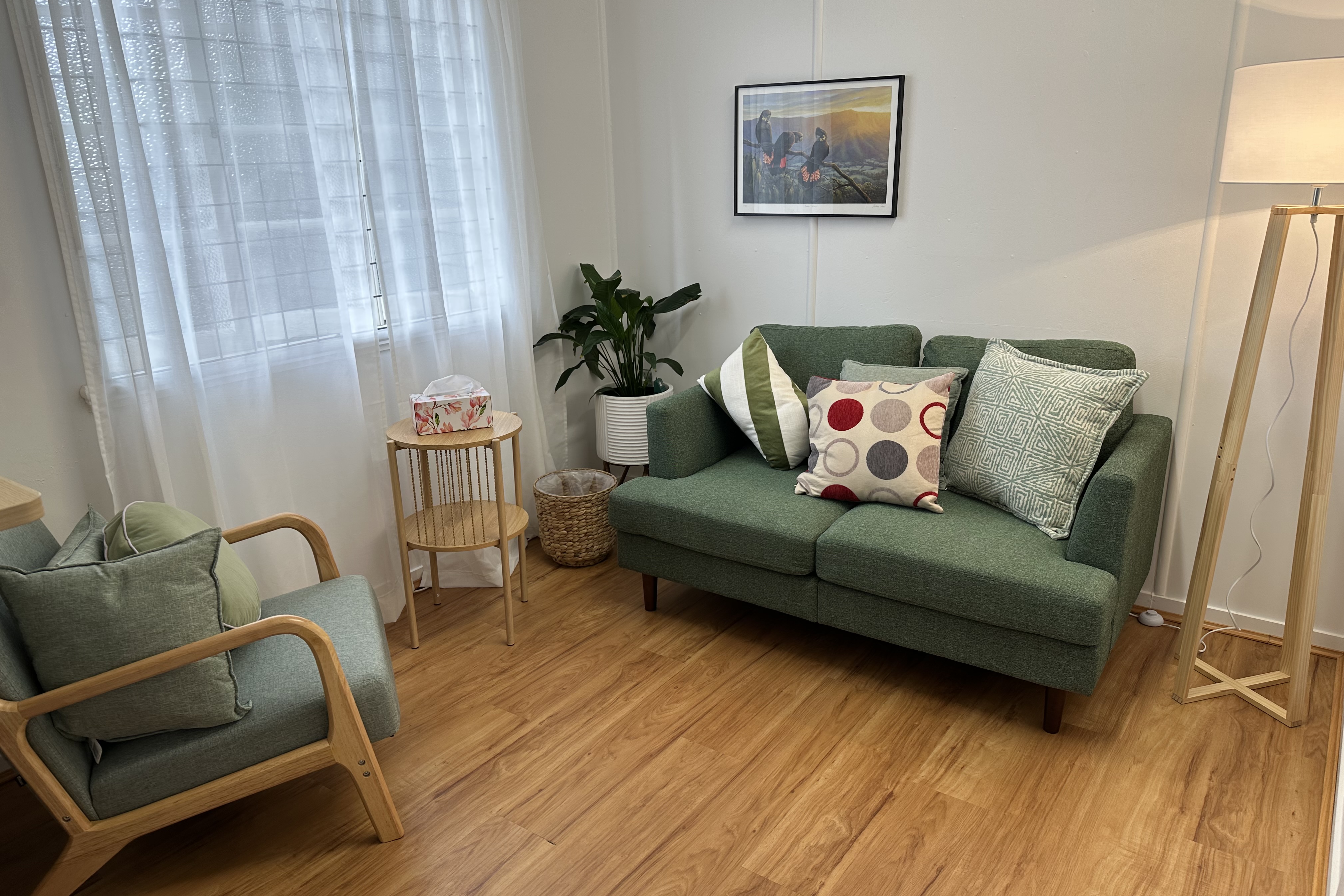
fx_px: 933
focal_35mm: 25
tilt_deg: -18.1
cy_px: 450
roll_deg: +1.5
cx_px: 672
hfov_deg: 71.5
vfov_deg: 51.3
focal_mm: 6.86
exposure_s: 1/121
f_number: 1.78
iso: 64
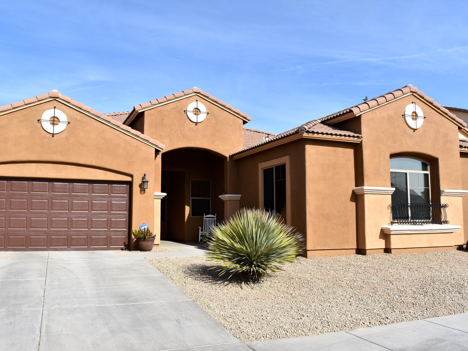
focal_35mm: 30
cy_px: 174
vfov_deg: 46.8
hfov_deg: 59.8
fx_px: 406
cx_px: 209
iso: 140
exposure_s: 1/500
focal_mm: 18
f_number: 8
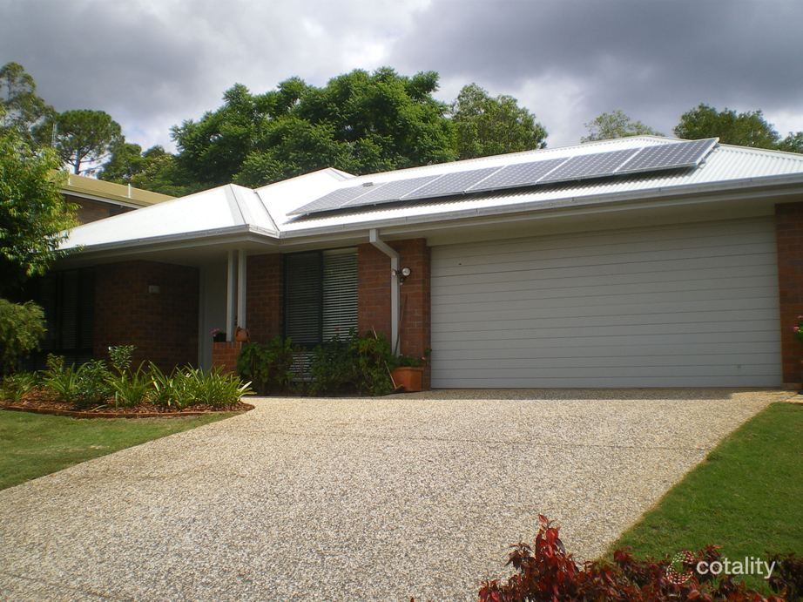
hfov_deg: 49.0
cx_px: 402
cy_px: 301
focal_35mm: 38
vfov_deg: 37.7
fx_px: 881
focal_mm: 6.3
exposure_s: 1/400
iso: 64
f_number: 4.6
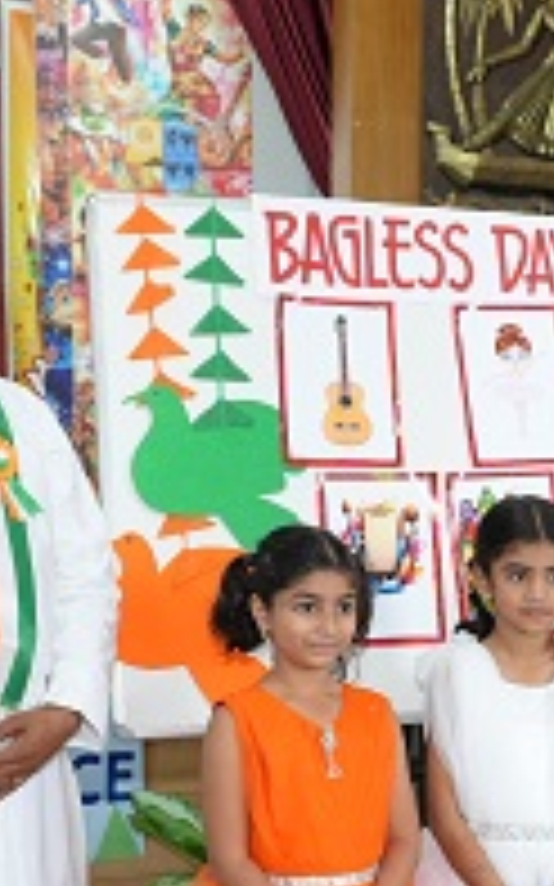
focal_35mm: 62
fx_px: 1499
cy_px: 632
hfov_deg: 20.6
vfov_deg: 32.5
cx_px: 468
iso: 1600
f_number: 4
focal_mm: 16
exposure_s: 1/160
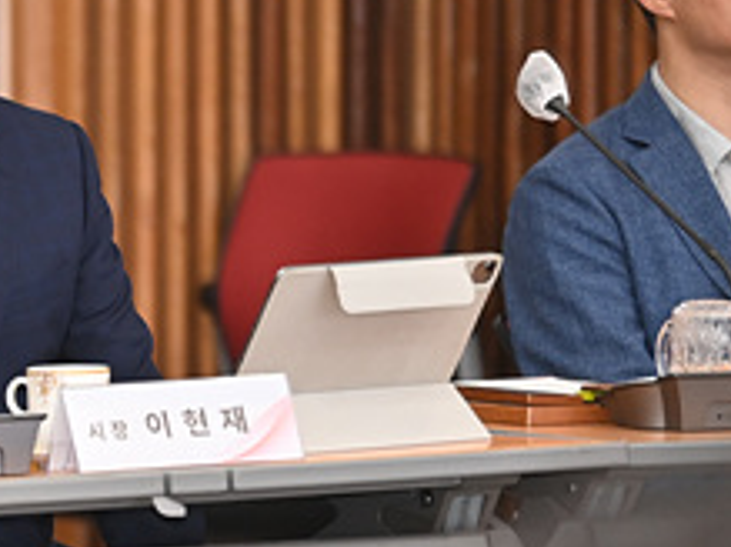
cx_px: -210
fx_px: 11861
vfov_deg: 2.6
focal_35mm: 562
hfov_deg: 3.5
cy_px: 342
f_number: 2.8
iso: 800
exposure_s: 1/80
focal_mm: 200
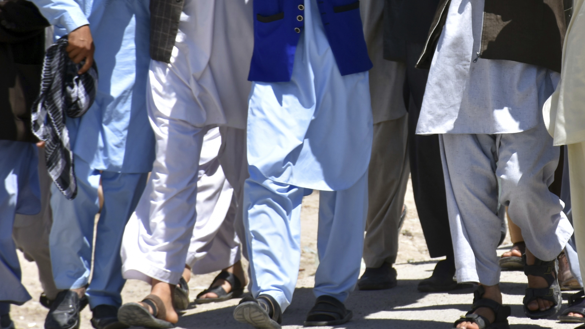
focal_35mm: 362
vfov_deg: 3.4
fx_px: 5615
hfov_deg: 6.0
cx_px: 448
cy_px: -8
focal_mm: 122
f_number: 8
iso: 180
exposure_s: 1/500
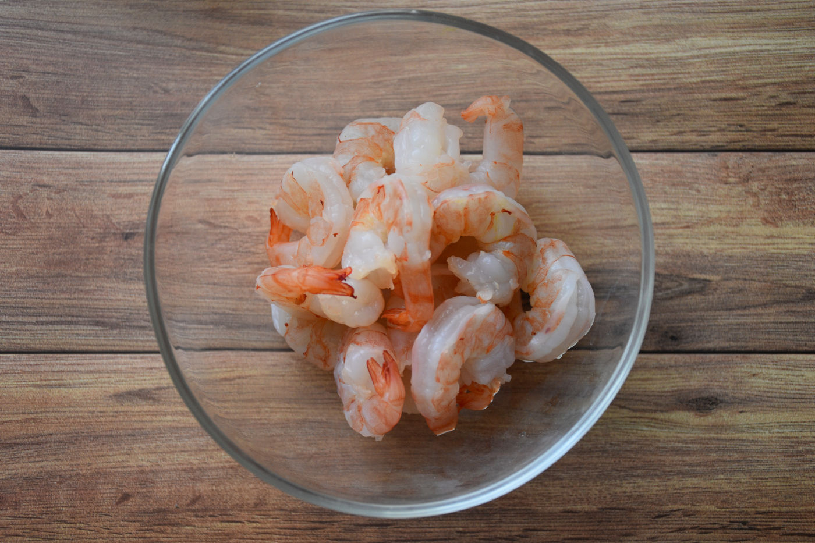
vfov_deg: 28.1
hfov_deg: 41.1
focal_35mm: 48
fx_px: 1086
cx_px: 408
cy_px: 272
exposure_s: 1/160
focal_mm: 32
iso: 800
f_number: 4
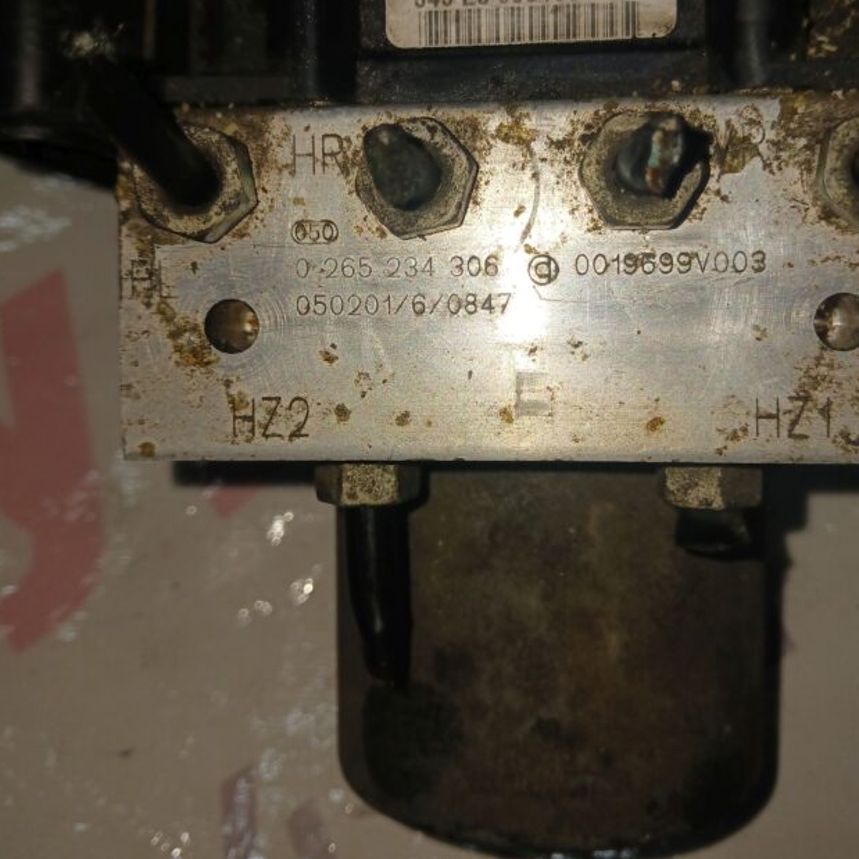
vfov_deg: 45.8
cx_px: 480
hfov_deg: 46.0
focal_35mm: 36
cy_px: 338
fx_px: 1011
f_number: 1.8
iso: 20
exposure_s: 1/122
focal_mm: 4
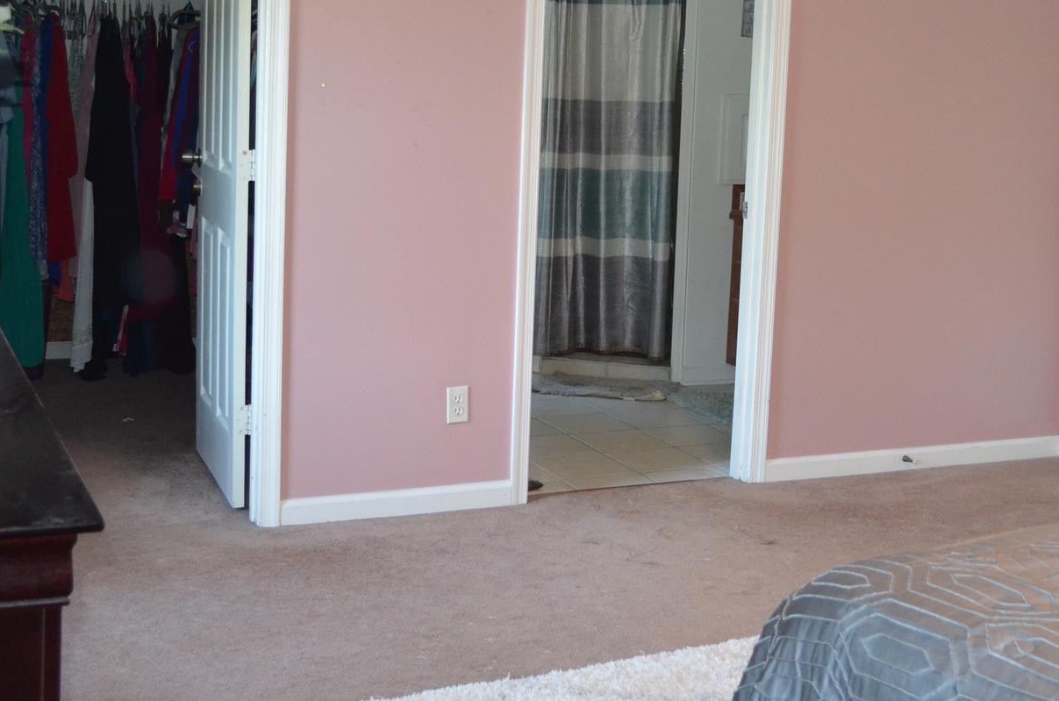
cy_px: 251
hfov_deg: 35.6
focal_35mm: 56
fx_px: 1644
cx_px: 627
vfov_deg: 24.0
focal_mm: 22
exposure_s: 1/60
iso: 1600
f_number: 3.8
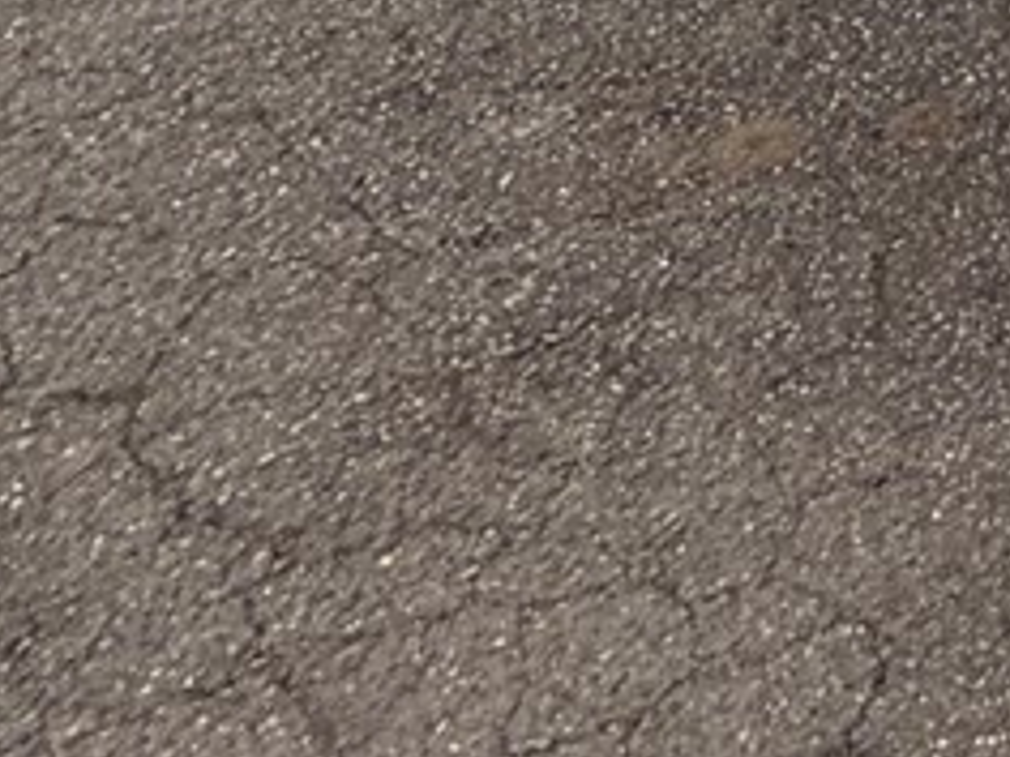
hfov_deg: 15.7
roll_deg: -1.7
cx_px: 2093
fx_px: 2772
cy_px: -1655
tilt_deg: +2.6
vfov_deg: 10.2
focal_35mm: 95
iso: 50
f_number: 2.2
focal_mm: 2.22
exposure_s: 1/336
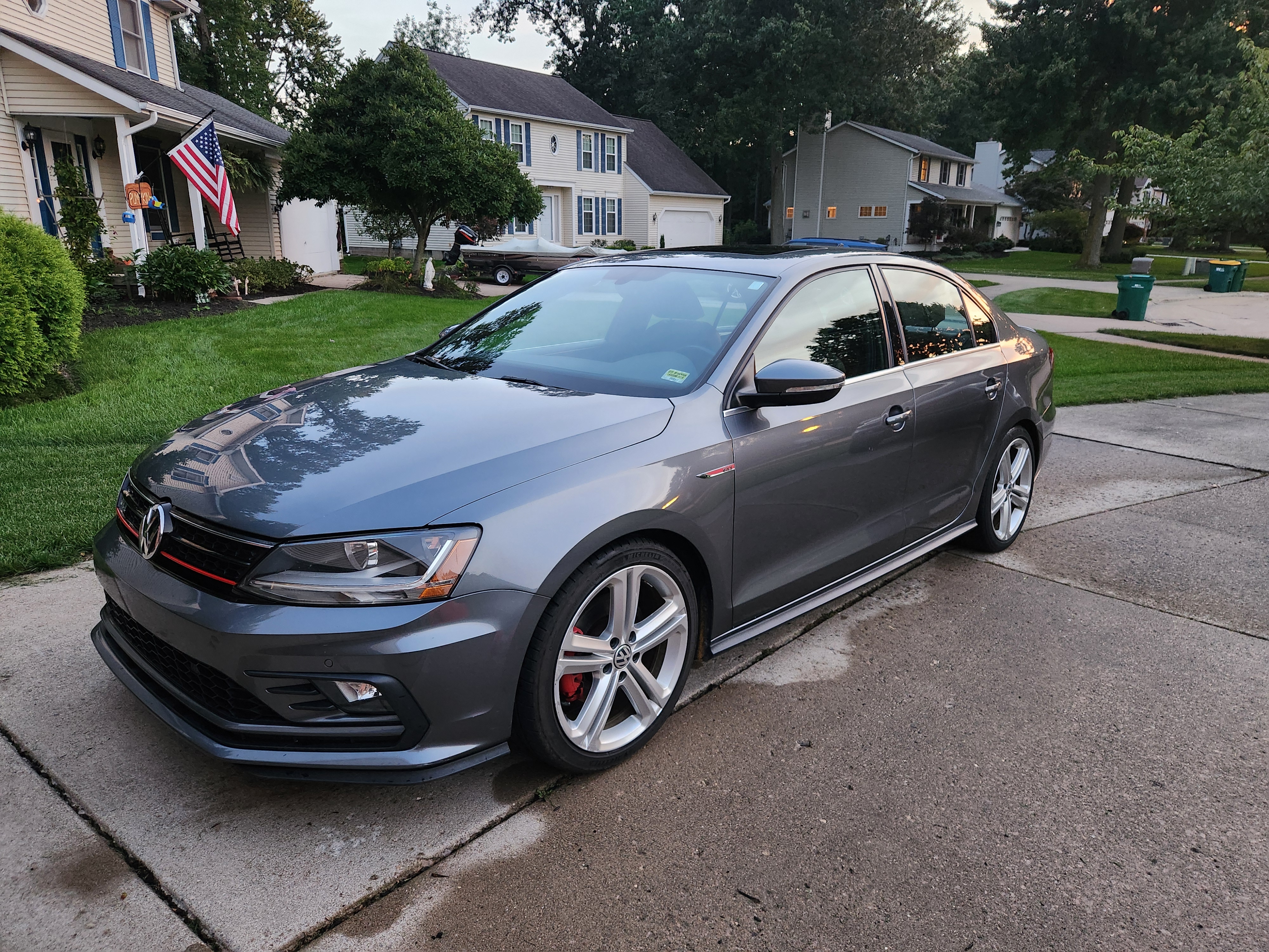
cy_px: 476
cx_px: 634
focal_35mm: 23
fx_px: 843
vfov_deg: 58.9
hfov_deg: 73.9
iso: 500
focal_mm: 5.4
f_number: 1.8
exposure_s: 1/30
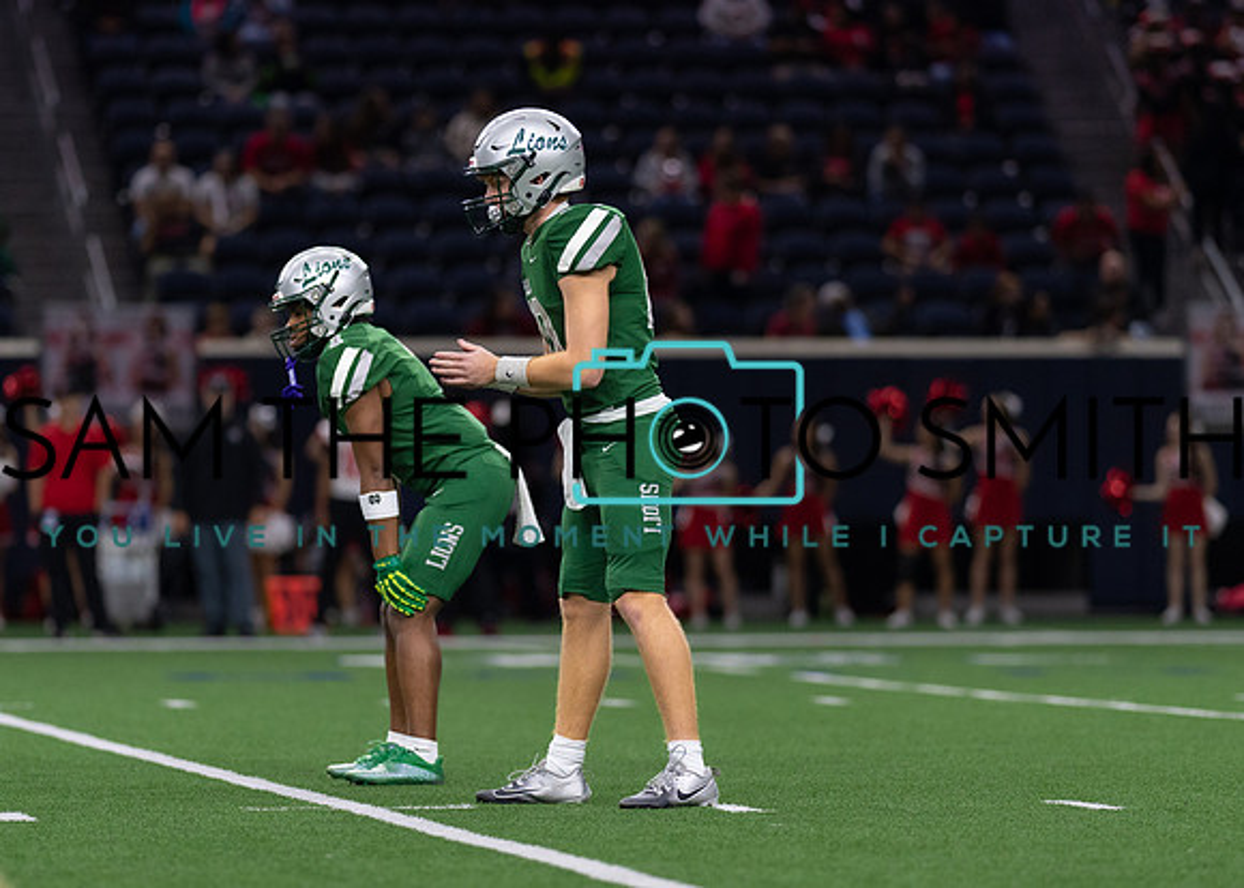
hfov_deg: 8.7
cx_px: 564
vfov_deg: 6.2
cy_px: 429
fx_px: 8135
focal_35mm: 230
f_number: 1.8
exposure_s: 1/1250
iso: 1000
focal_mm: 135
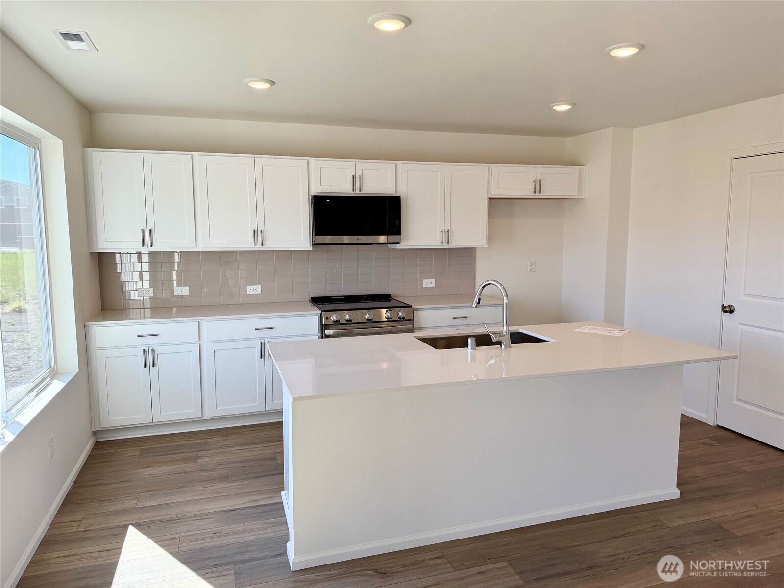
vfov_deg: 56.8
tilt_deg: -7.6
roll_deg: +1.2
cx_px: 392
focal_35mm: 24
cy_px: 294
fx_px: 544
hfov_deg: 71.6
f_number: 1.78
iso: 100
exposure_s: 1/504
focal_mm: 6.76
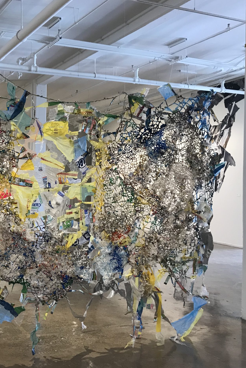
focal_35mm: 40
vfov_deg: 48.5
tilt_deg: -0.8
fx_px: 410
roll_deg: -1.5
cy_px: 183
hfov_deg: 31.8
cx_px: 24
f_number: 1.8
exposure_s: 1/30
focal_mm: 3.99
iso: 32
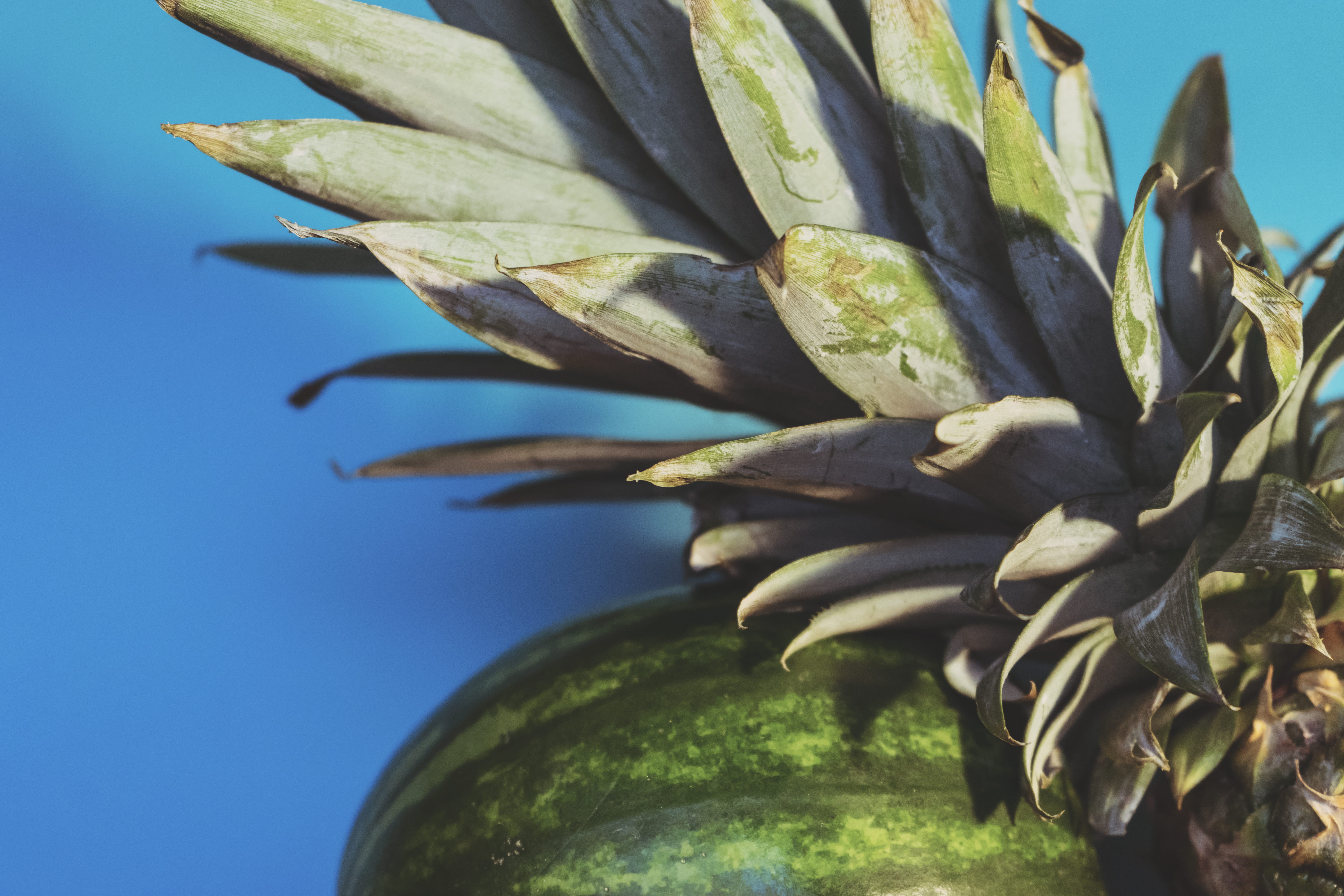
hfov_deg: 36.9
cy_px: 448
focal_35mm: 54
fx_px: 2016
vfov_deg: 25.1
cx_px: 672
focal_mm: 54
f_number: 5
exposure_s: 1/500
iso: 2500
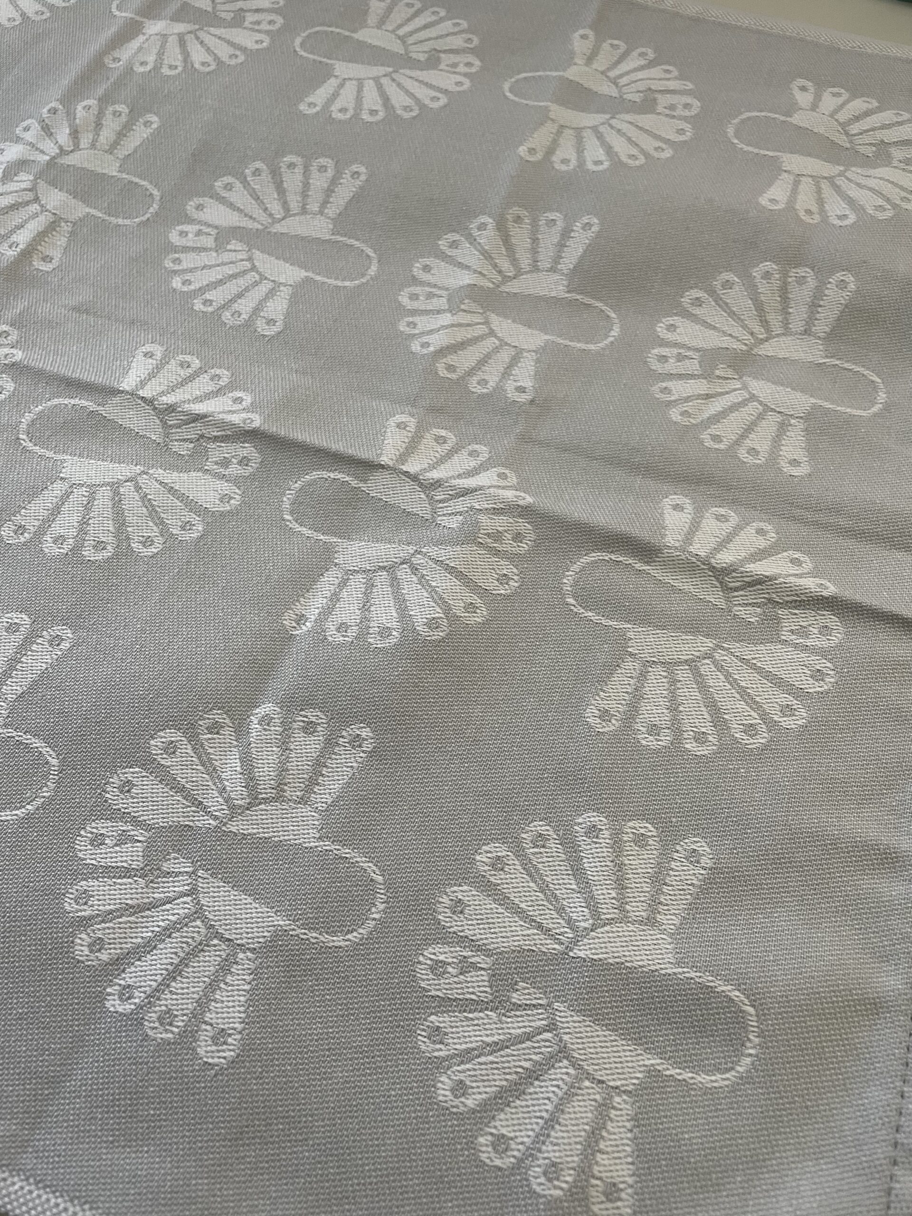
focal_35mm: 26
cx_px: 456
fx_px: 913
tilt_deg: -60.4
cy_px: 608
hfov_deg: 53.1
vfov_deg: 67.3
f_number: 1.6
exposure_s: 1/93
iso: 125
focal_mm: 4.2
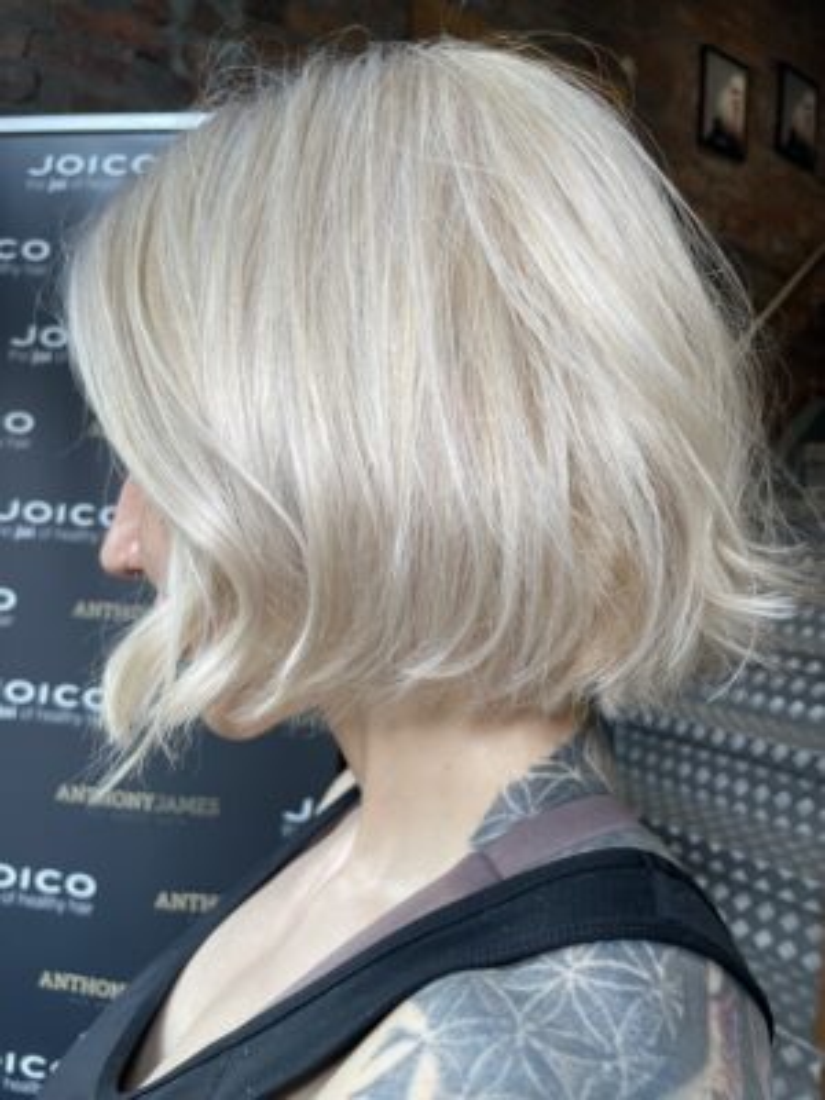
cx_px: 412
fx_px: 826
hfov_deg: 53.1
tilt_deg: -0.2
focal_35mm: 26
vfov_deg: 67.3
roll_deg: -3.0
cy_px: 550
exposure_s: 1/121
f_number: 1.6
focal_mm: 4.2
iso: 64
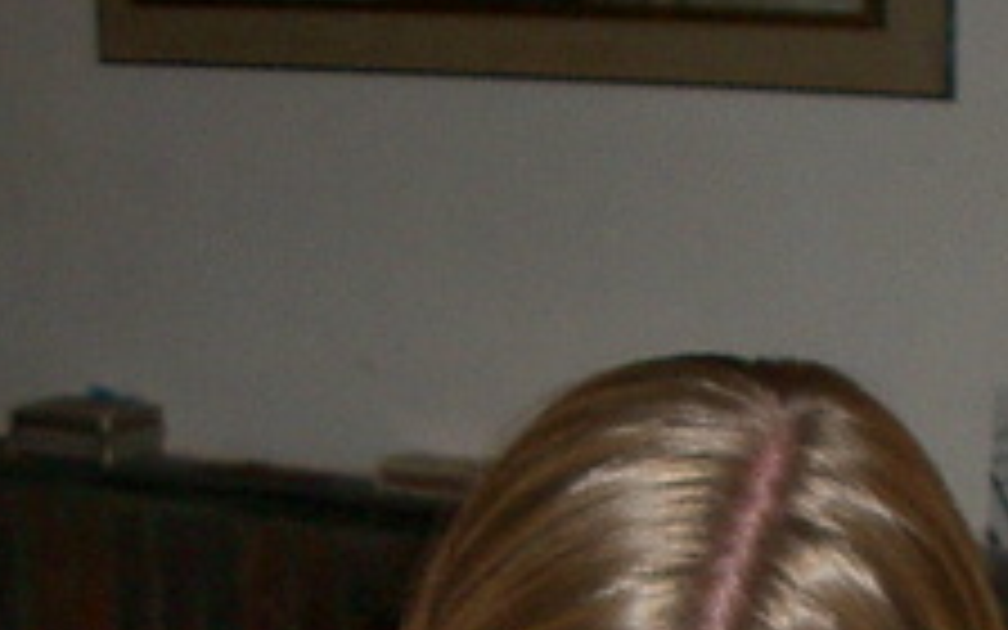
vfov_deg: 9.7
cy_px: 918
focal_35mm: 131
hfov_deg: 15.9
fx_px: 3599
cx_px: 657
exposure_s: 1/40
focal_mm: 5.8
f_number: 2.6
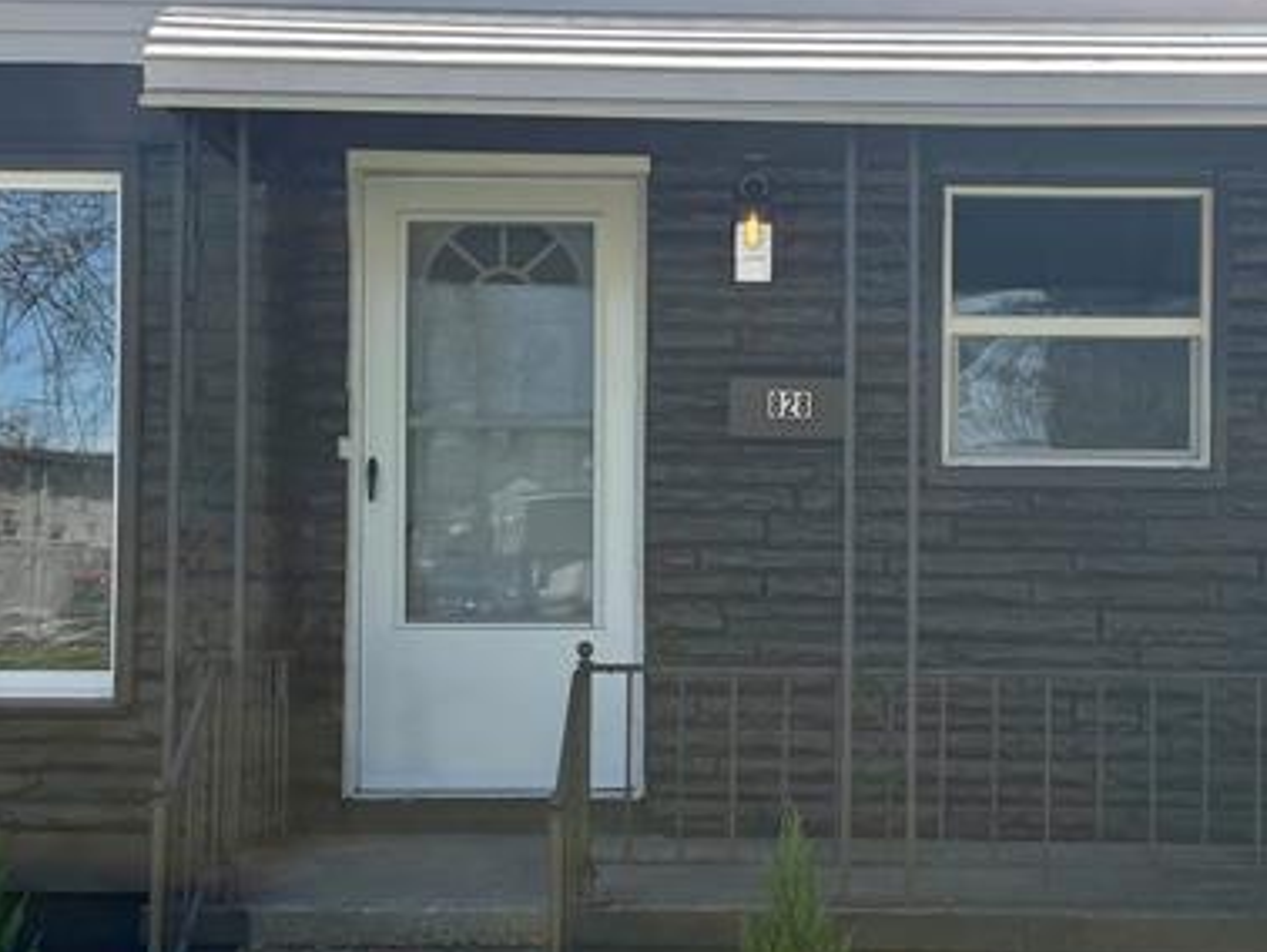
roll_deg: -0.9
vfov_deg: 22.6
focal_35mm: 65
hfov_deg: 29.7
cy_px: 516
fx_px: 2381
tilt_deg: +2.6
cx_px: 798
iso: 100
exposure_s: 1/3145
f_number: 1.78
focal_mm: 6.76
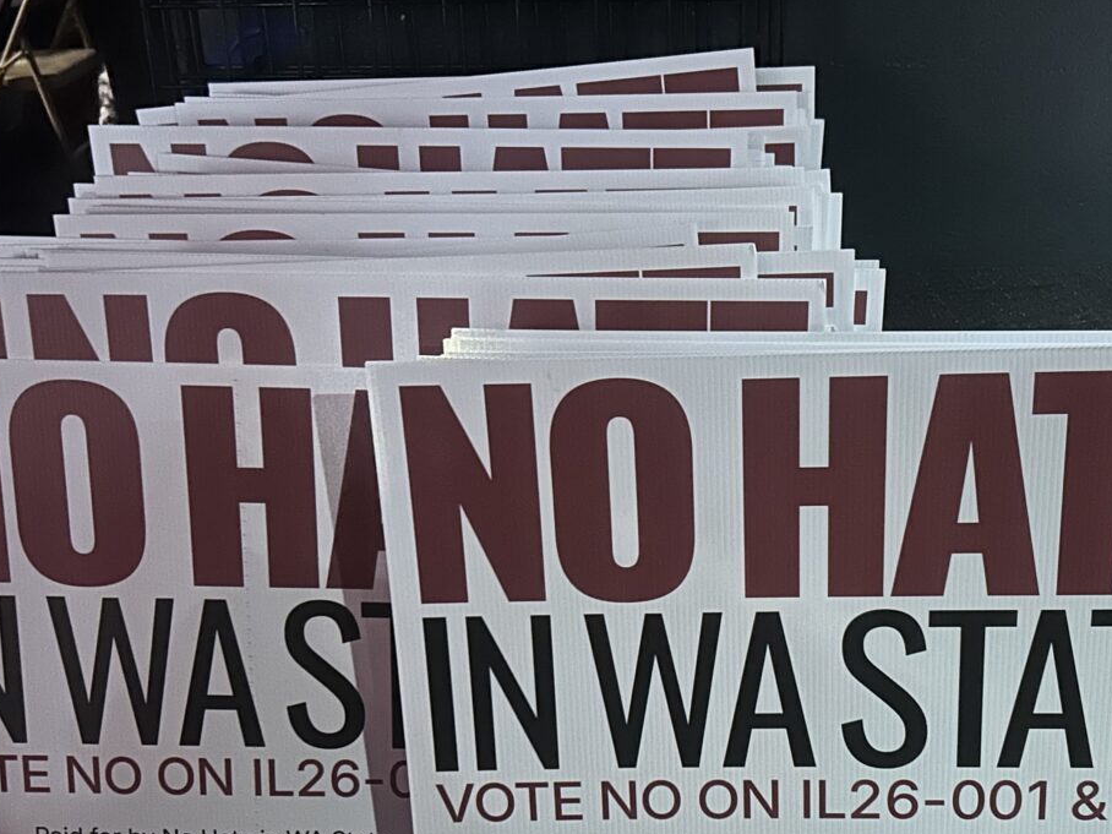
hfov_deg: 42.6
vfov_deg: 32.6
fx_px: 1413
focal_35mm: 44
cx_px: 707
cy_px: 555
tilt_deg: -30.3
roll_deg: +1.9
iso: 1000
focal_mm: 5.7
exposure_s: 1/20
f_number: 1.5
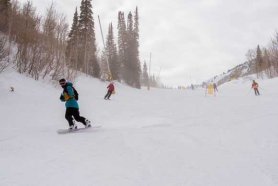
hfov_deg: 35.0
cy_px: 93
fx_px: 440
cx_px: 139
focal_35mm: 57
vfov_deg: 23.8
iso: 400
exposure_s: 1/3200
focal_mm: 38
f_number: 5.6
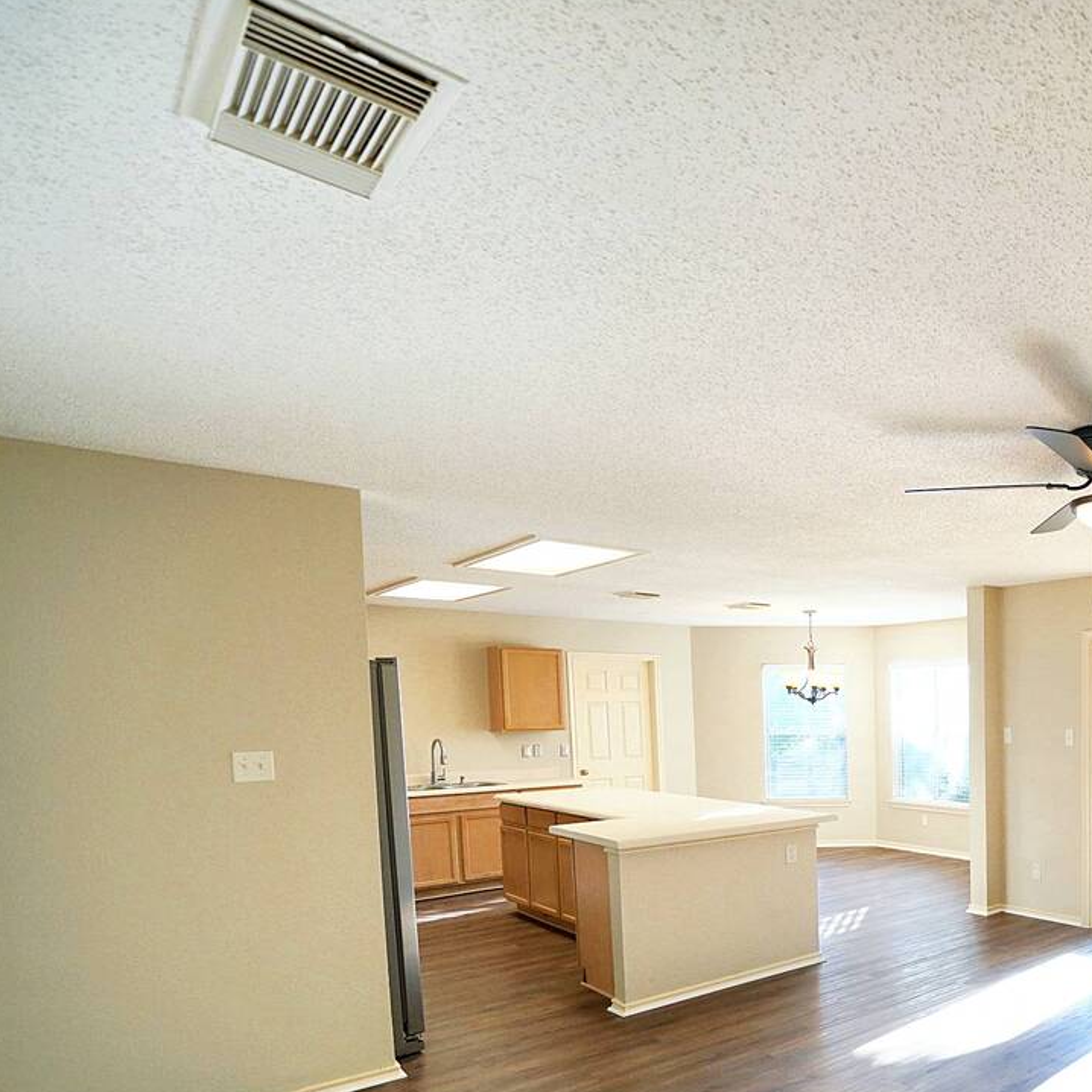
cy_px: 756
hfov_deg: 52.7
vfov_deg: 64.9
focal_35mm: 23
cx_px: 1101
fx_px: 821
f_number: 4
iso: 640
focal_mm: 12
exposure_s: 1/160
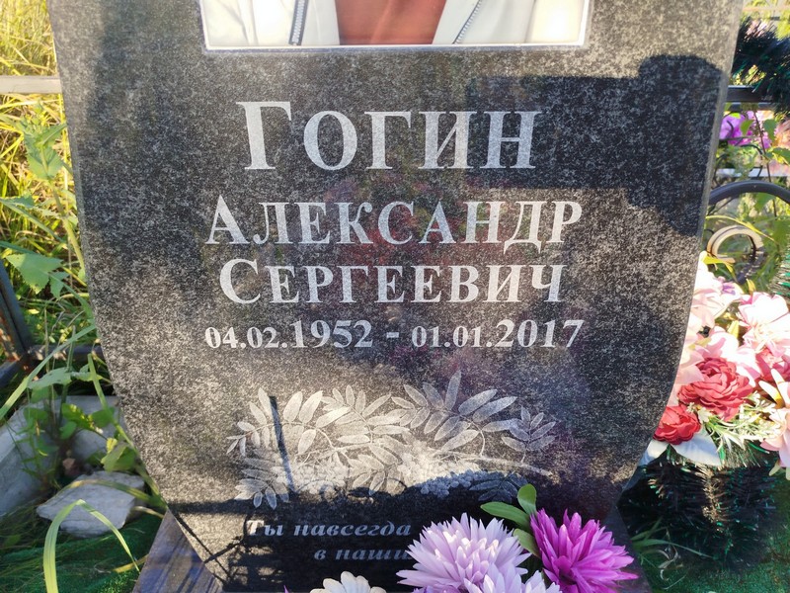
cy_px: 296
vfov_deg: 56.8
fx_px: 548
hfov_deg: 71.6
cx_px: 395
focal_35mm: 24
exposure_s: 1/175
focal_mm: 5.31
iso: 50
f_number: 1.7
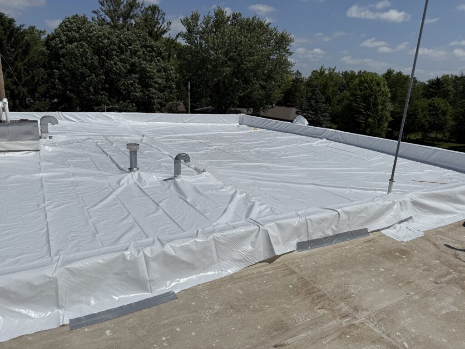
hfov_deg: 71.6
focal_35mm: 24
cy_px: 174
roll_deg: -2.7
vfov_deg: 56.8
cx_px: 232
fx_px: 322
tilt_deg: -14.5
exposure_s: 1/22727
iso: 64
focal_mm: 6.76
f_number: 1.78
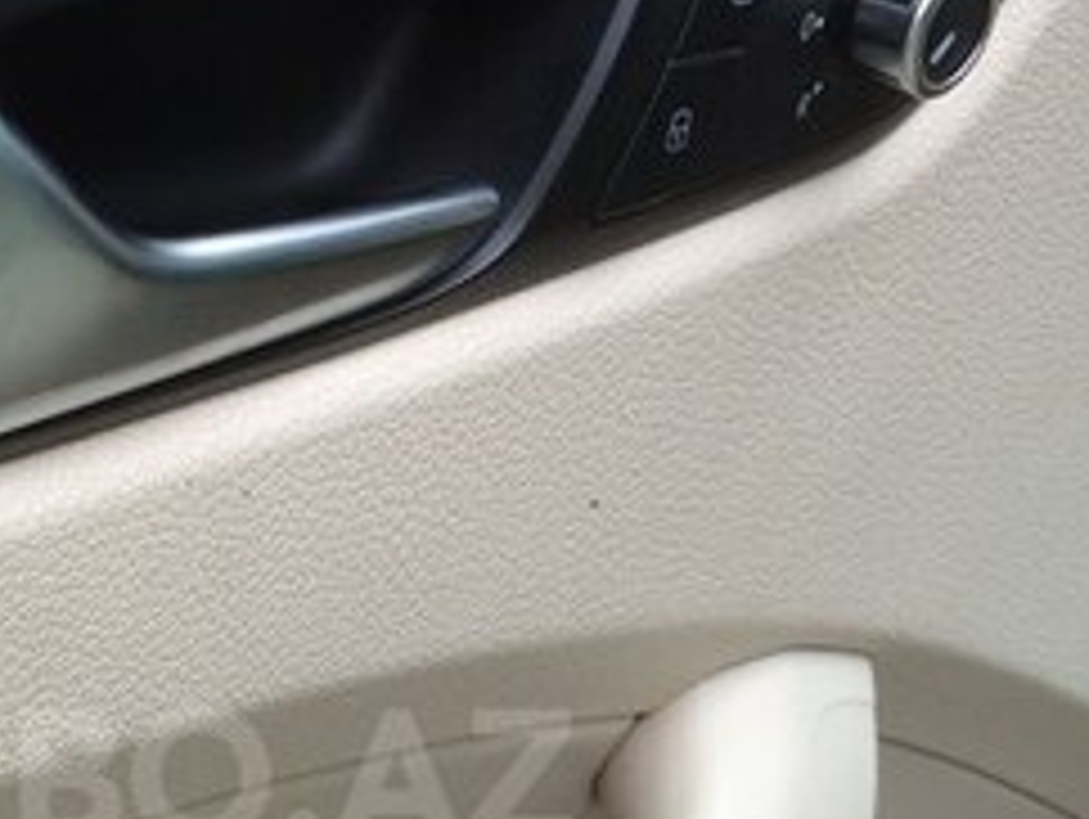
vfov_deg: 18.3
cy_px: 776
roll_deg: -3.7
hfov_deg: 24.0
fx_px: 2488
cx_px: 112
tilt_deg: -38.5
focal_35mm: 79
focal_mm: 4.15
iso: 32
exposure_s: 1/100
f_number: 2.2
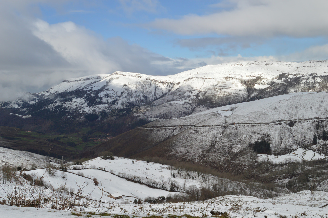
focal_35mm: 39
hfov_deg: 49.6
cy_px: 109
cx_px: 164
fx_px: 355
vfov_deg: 34.2
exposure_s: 1/60
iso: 100
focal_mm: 26
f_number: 25
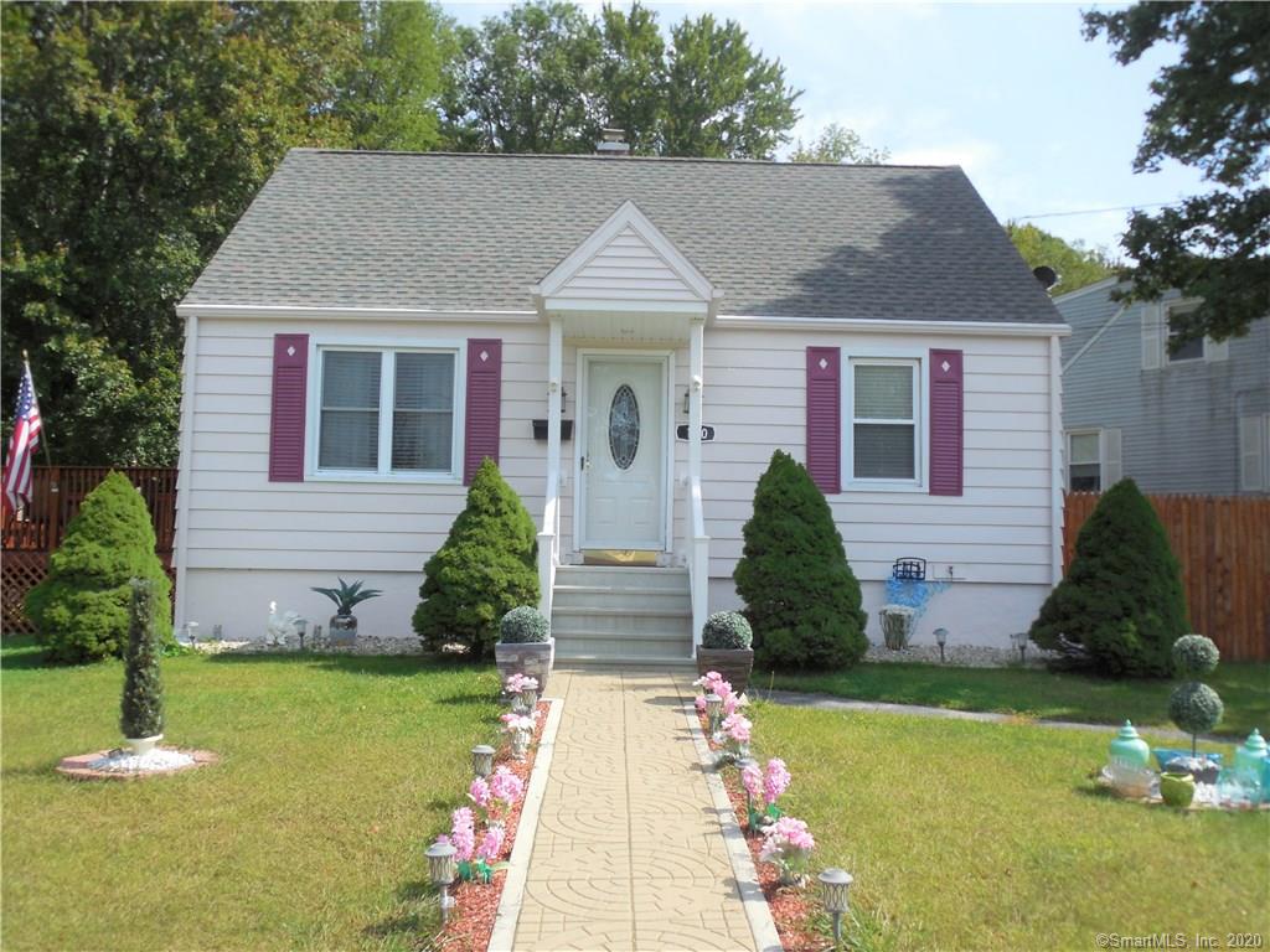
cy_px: 476
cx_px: 635
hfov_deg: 58.4
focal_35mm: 31
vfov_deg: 45.4
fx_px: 1137
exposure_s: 1/800
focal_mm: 5.6
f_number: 3.6
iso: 125
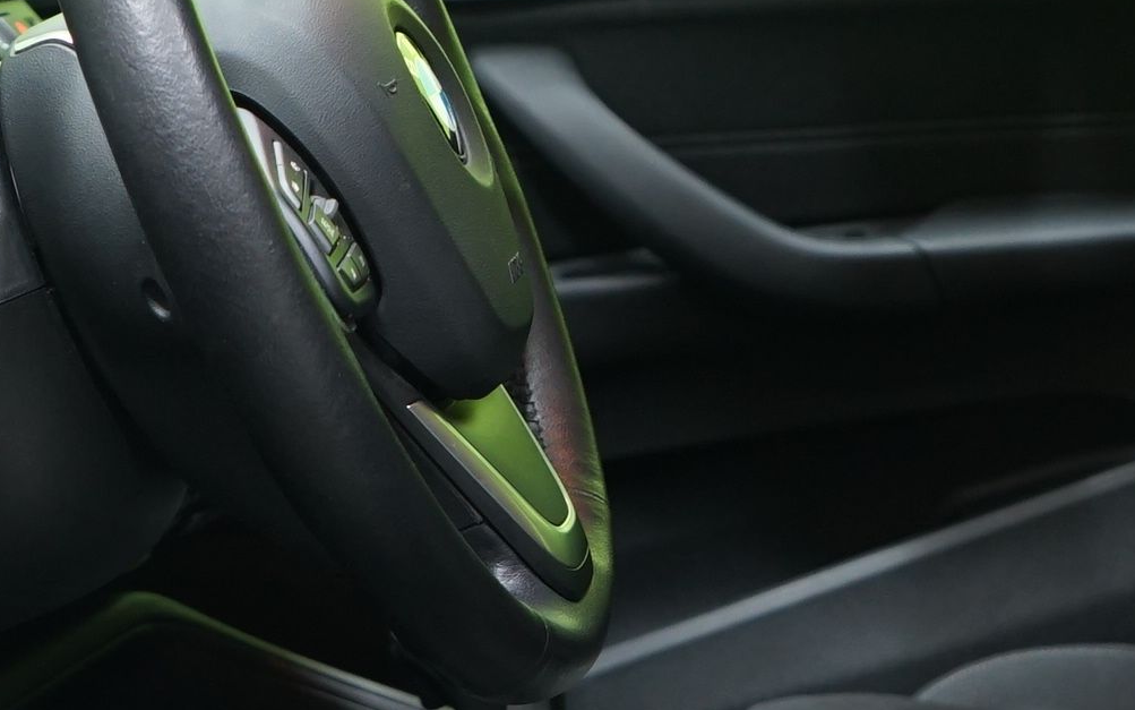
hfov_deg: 14.7
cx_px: 1078
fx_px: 4331
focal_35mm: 140
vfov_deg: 9.4
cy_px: 280
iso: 800
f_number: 4.5
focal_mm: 35
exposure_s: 1/20
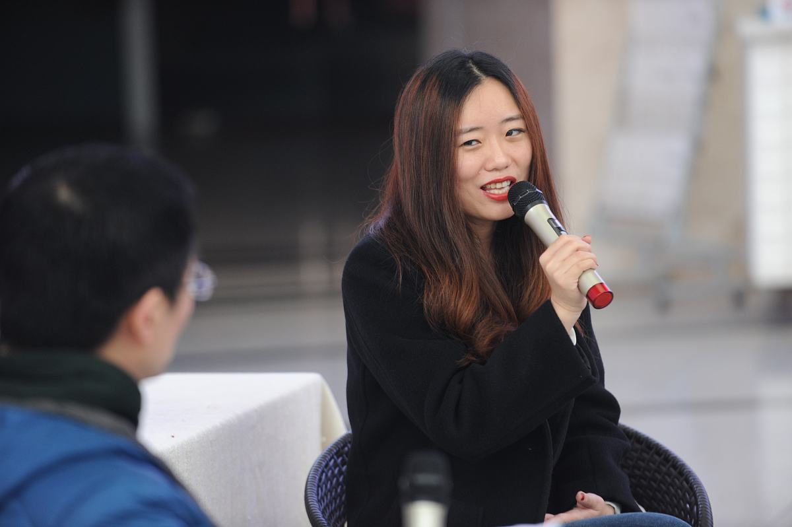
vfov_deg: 6.9
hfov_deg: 10.3
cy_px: 264
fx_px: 4396
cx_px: 396
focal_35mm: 200
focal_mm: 200
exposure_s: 1/200
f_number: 3.5
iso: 800
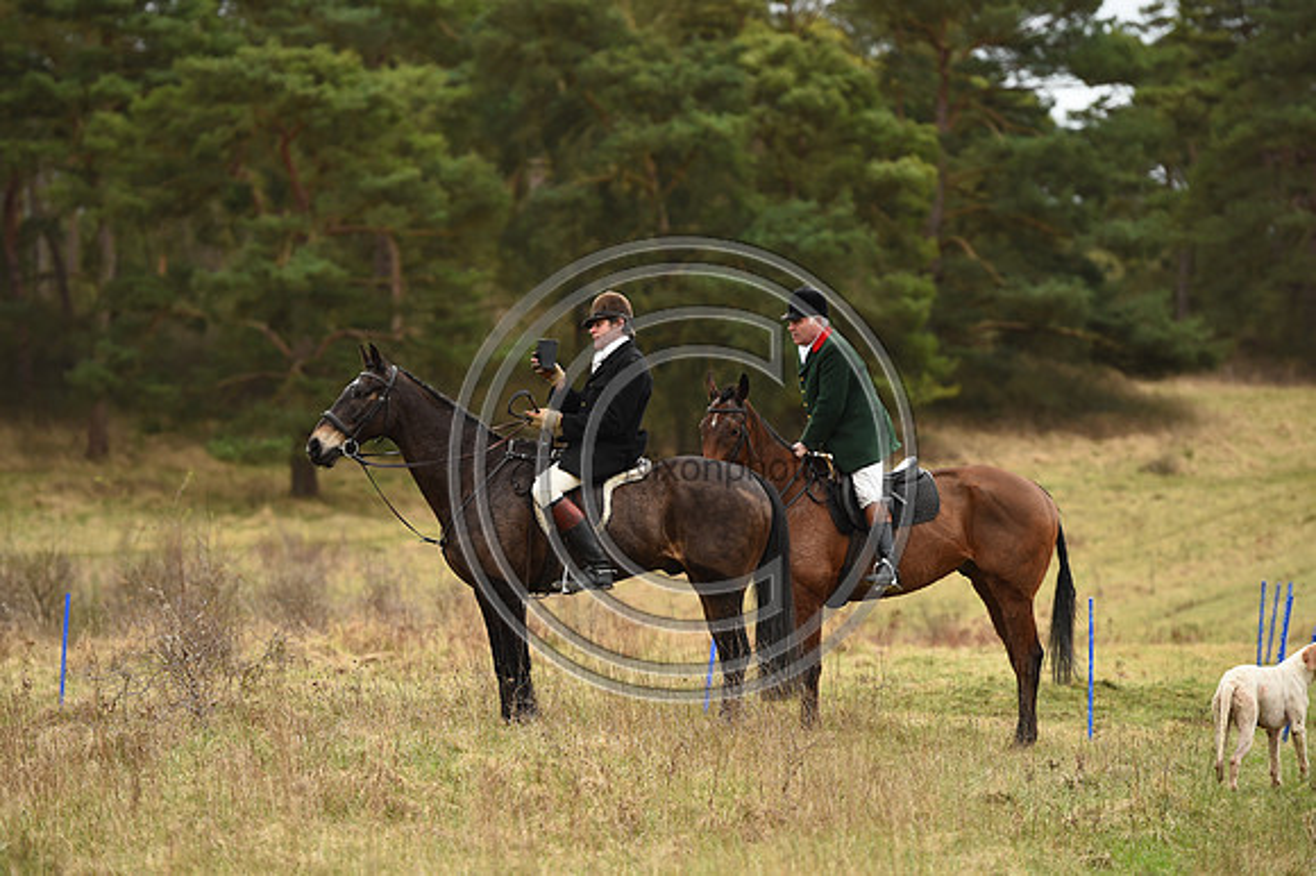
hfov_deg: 11.8
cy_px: 438
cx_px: 658
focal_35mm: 175
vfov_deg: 7.8
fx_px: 6393
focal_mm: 175
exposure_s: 1/1250
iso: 450
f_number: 4
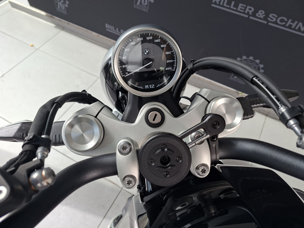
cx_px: 152
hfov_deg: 73.9
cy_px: 114
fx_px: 202
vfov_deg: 58.9
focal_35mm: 23
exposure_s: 1/120
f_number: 1.8
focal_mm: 5.54
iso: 40
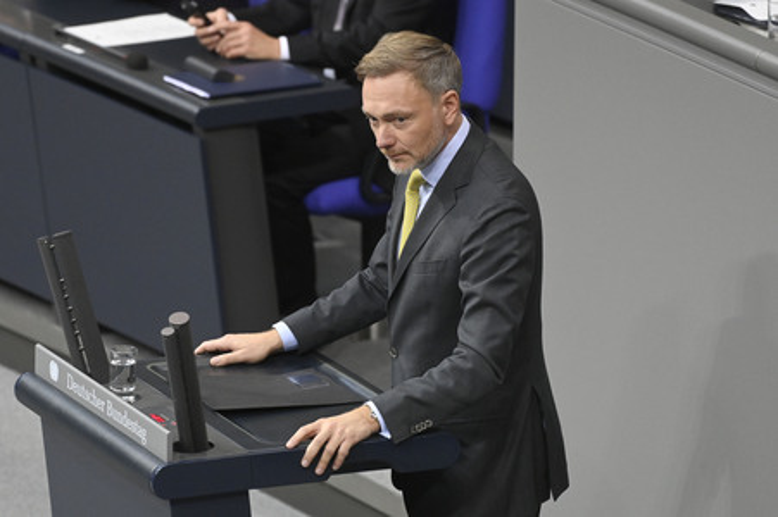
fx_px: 6694
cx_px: 389
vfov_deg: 4.4
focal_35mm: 310
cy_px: 258
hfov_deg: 6.7
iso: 10000
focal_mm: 310
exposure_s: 1/400
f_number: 5.6
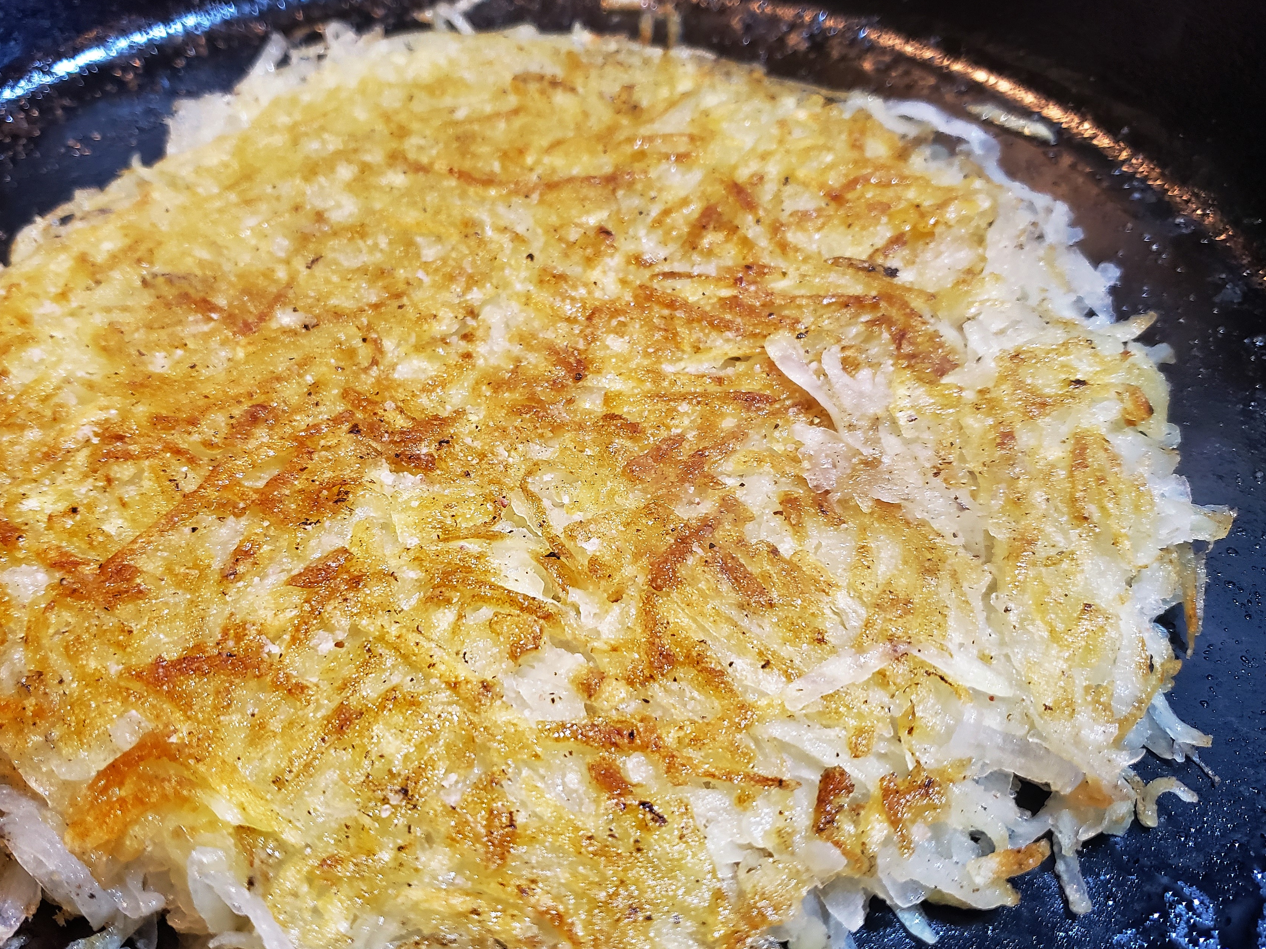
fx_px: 1134
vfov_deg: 45.4
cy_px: 494
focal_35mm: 31
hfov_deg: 58.3
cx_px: 573
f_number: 1.5
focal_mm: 4.3
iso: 250
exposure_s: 1/60
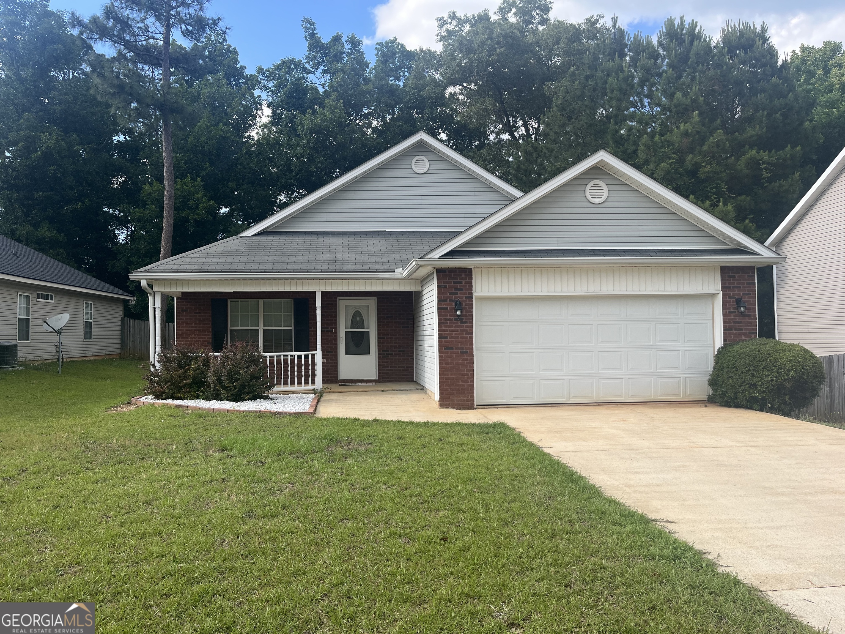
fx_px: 635
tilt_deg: +1.7
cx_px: 422
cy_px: 317
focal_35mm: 26
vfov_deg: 53.1
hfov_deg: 67.3
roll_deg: +1.3
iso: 50
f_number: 1.6
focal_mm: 5.1
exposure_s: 1/1441
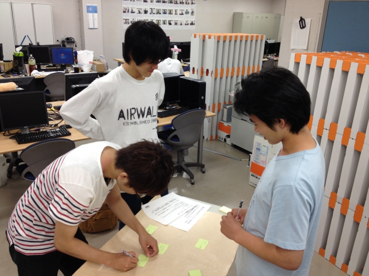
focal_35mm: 35
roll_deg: -0.6
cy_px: 138
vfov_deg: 40.7
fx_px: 373
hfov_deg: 52.6
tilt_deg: -21.5
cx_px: 184
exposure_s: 1/30
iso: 50
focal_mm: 4.28
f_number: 2.4
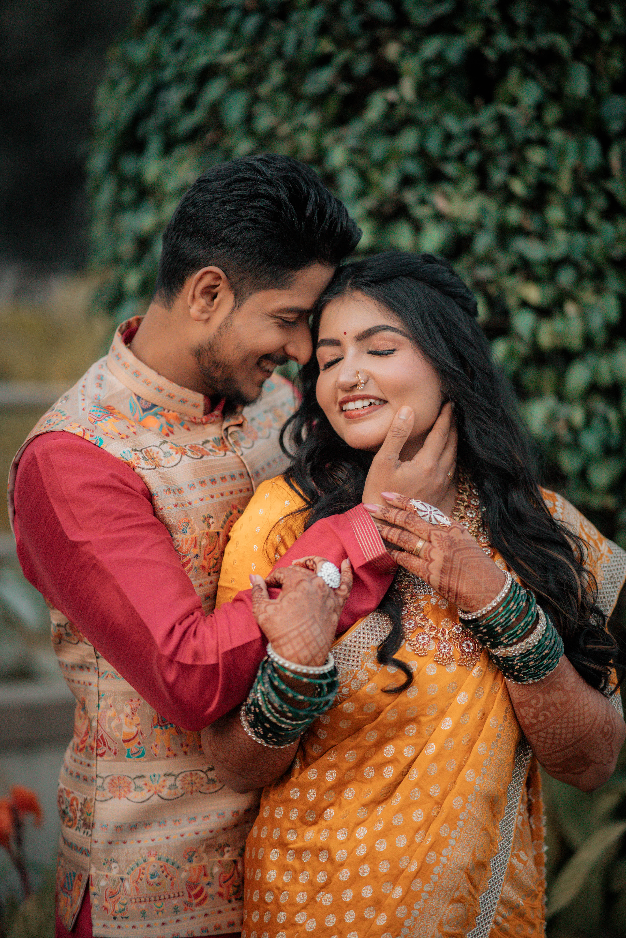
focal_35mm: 85
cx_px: 313
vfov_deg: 23.9
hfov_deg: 16.1
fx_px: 2217
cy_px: 469
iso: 2500
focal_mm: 85
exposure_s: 1/1250
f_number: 1.4
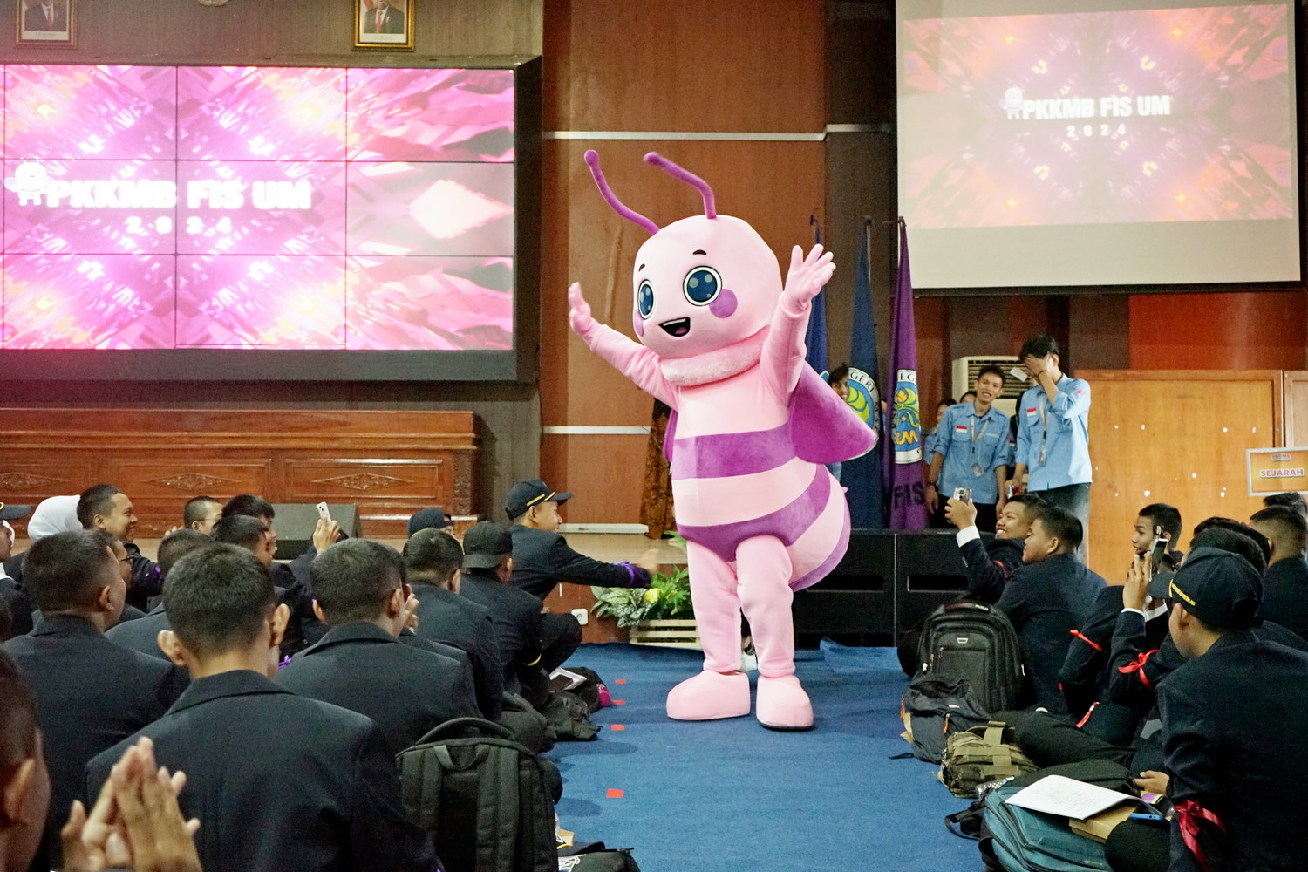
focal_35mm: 40
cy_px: 436
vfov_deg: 33.4
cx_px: 654
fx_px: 1453
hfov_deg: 48.5
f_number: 5.6
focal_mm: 40
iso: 10000
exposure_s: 1/80
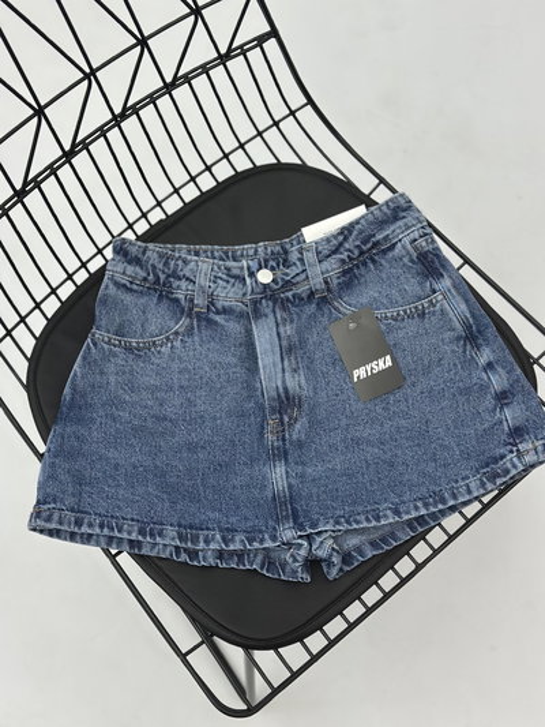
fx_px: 1007
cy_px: 364
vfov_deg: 39.6
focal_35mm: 48
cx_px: 272
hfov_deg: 30.3
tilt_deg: -73.6
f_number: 1.78
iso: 160
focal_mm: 6.86
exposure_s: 1/100
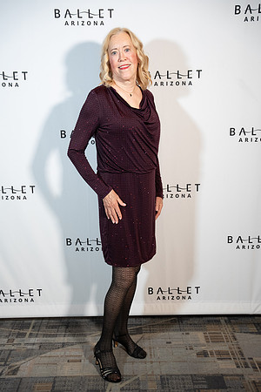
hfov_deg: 28.5
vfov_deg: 41.8
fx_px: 513
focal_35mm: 47
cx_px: 130
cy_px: 196
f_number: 2.8
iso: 1600
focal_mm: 47.2
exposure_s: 1/200
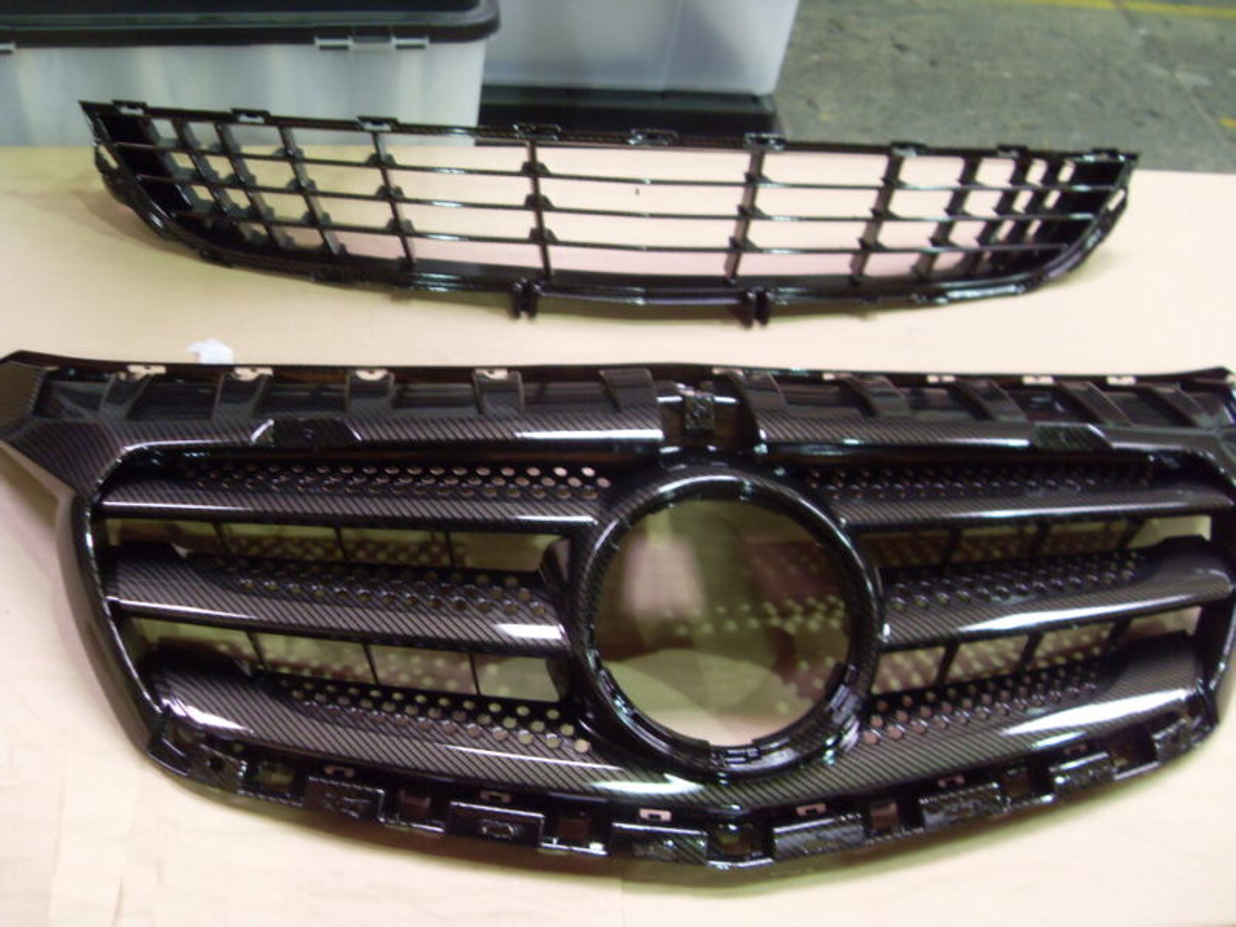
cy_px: 464
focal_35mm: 35
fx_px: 1250
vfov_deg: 40.7
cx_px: 618
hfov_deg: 52.6
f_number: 2.8
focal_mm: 6.3
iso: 200
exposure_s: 1/15
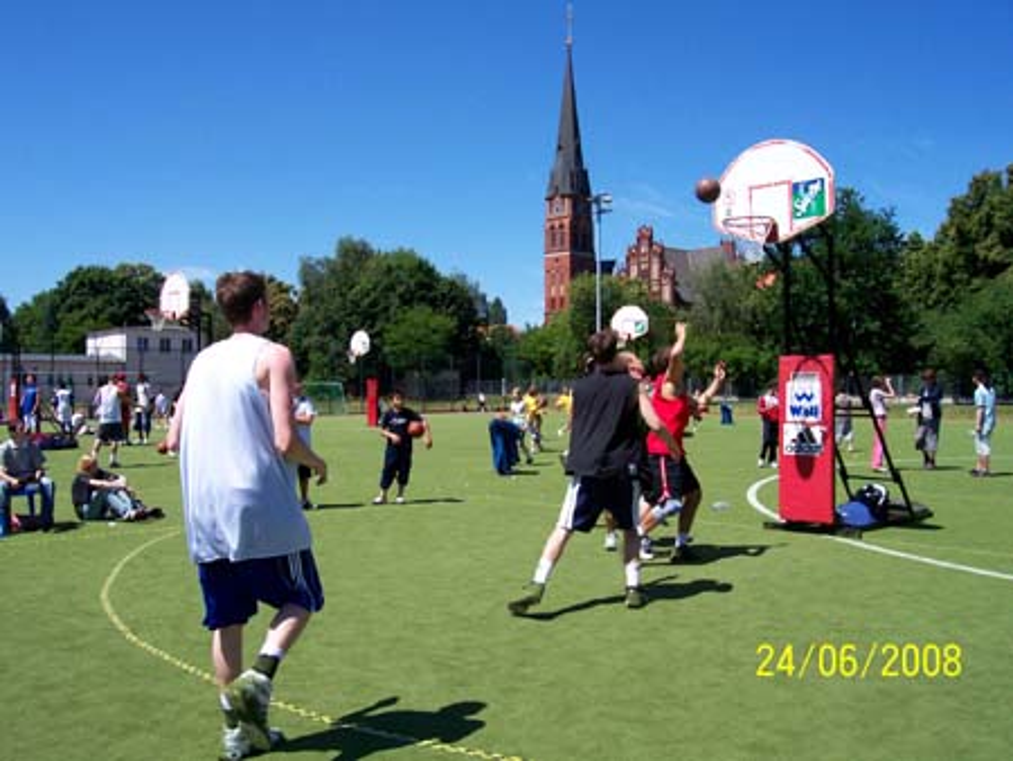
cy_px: 380
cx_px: 506
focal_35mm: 34
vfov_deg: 41.8
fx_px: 996
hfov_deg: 53.9
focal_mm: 5.6
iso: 80
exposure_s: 1/489
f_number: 5.1
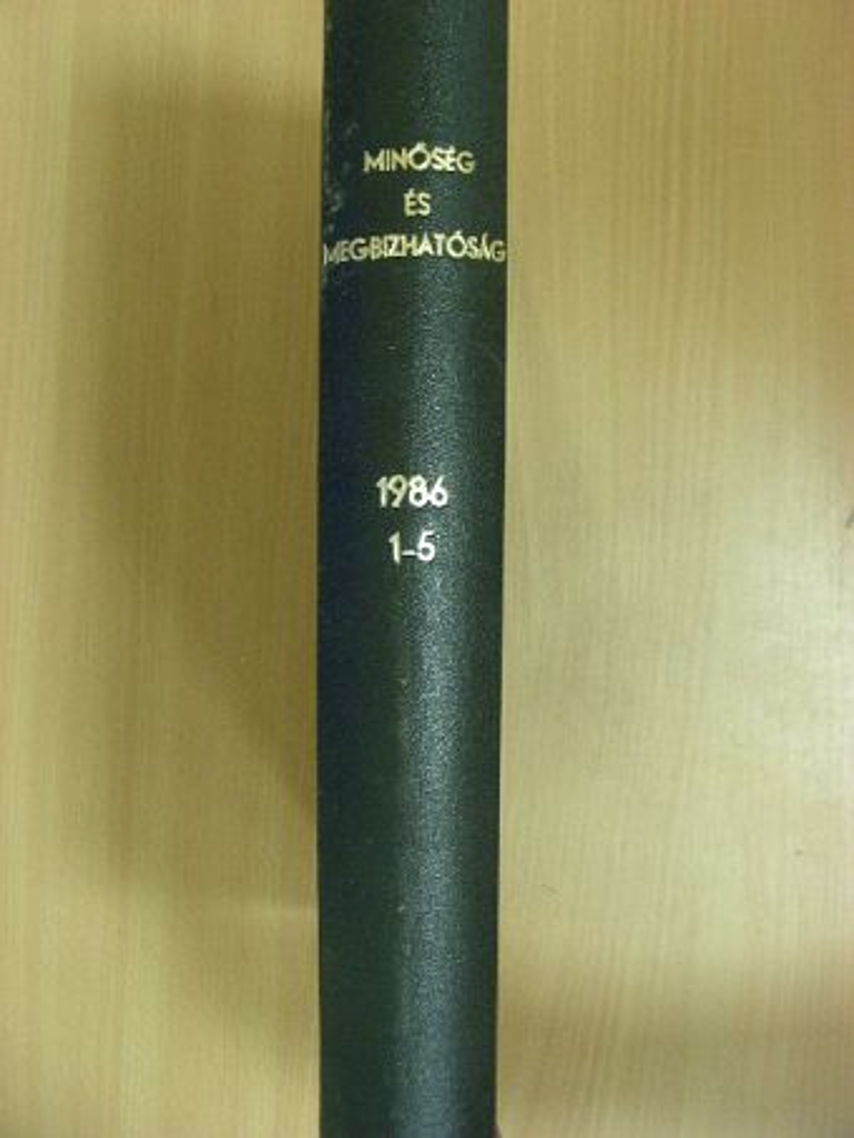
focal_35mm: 38
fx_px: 1249
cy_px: 569
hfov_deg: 37.7
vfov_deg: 49.0
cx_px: 427
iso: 200
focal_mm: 6.3
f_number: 3.5
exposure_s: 1/8.7
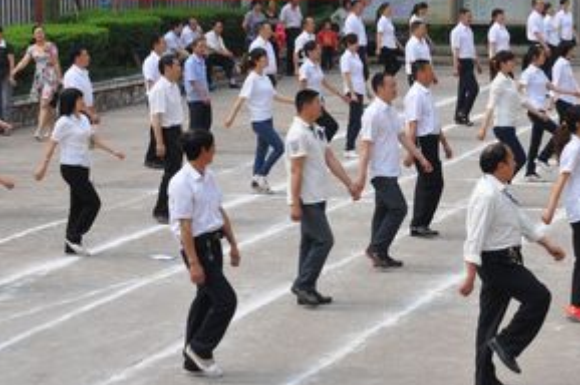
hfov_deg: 17.5
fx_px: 1881
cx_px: 403
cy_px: 76
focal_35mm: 117
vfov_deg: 11.7
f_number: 13
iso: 200
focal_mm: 45
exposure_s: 1/160
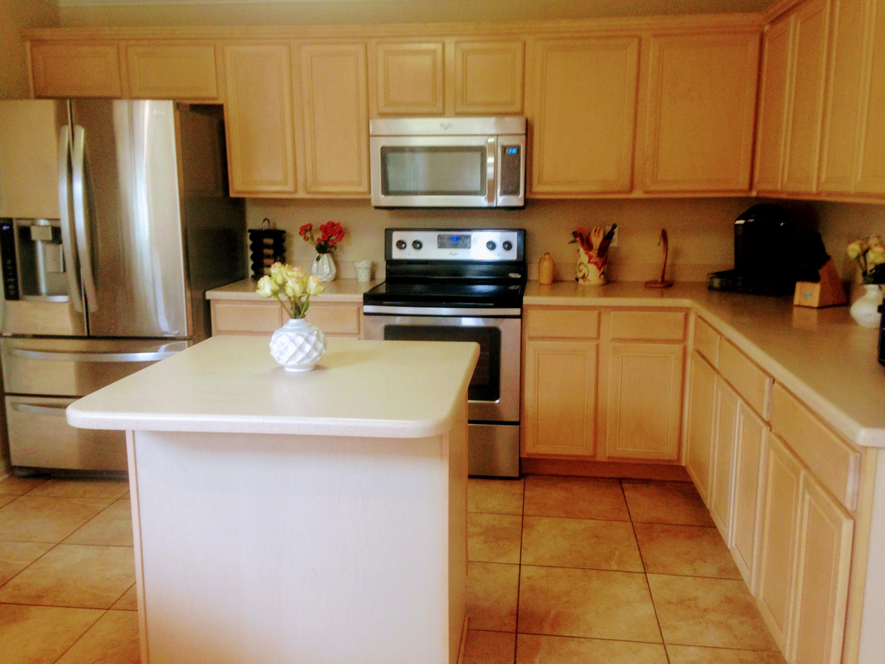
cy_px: 332
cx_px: 442
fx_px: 844
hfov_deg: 55.4
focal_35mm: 33
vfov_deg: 42.9
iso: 64
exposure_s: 1/20
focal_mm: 4.12
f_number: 2.4
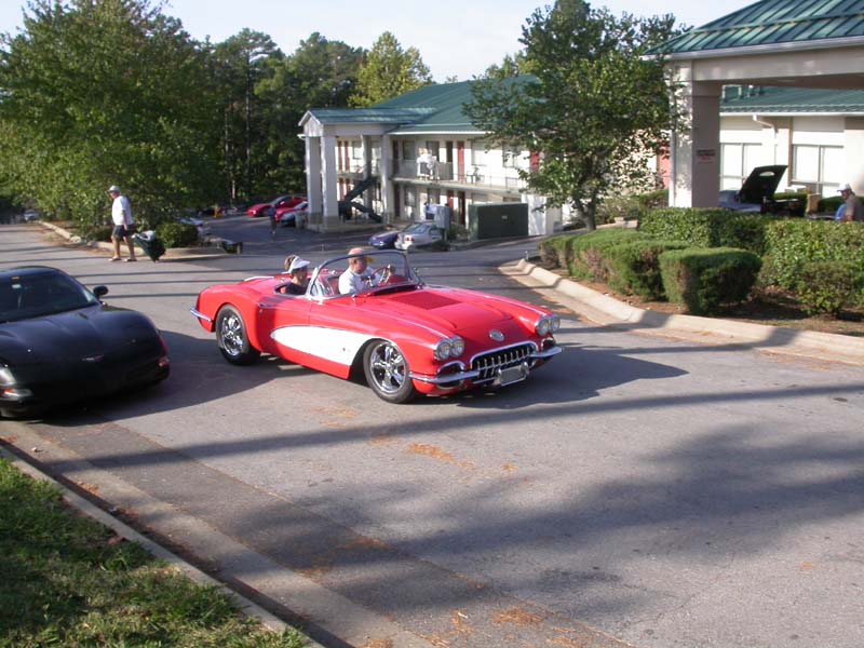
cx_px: 432
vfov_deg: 37.7
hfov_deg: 49.0
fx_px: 948
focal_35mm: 38
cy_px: 324
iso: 100
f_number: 6
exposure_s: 1/235
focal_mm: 7.85
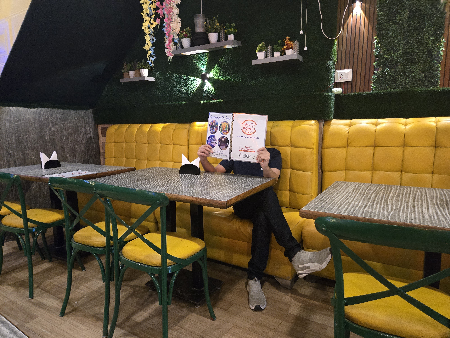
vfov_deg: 58.9
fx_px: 299
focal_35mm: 23
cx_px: 225
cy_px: 169
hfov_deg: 73.9
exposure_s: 1/100
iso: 1600
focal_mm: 5.4
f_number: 1.8
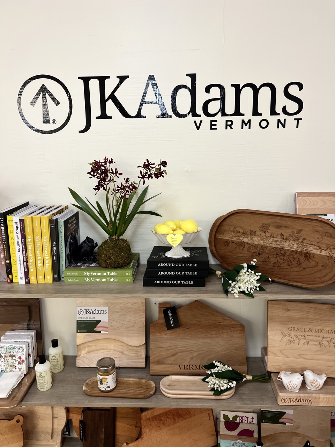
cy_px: 224
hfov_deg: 53.1
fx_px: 335
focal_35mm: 26
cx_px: 168
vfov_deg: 67.3
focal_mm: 5.7
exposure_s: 1/60
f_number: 1.5
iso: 125
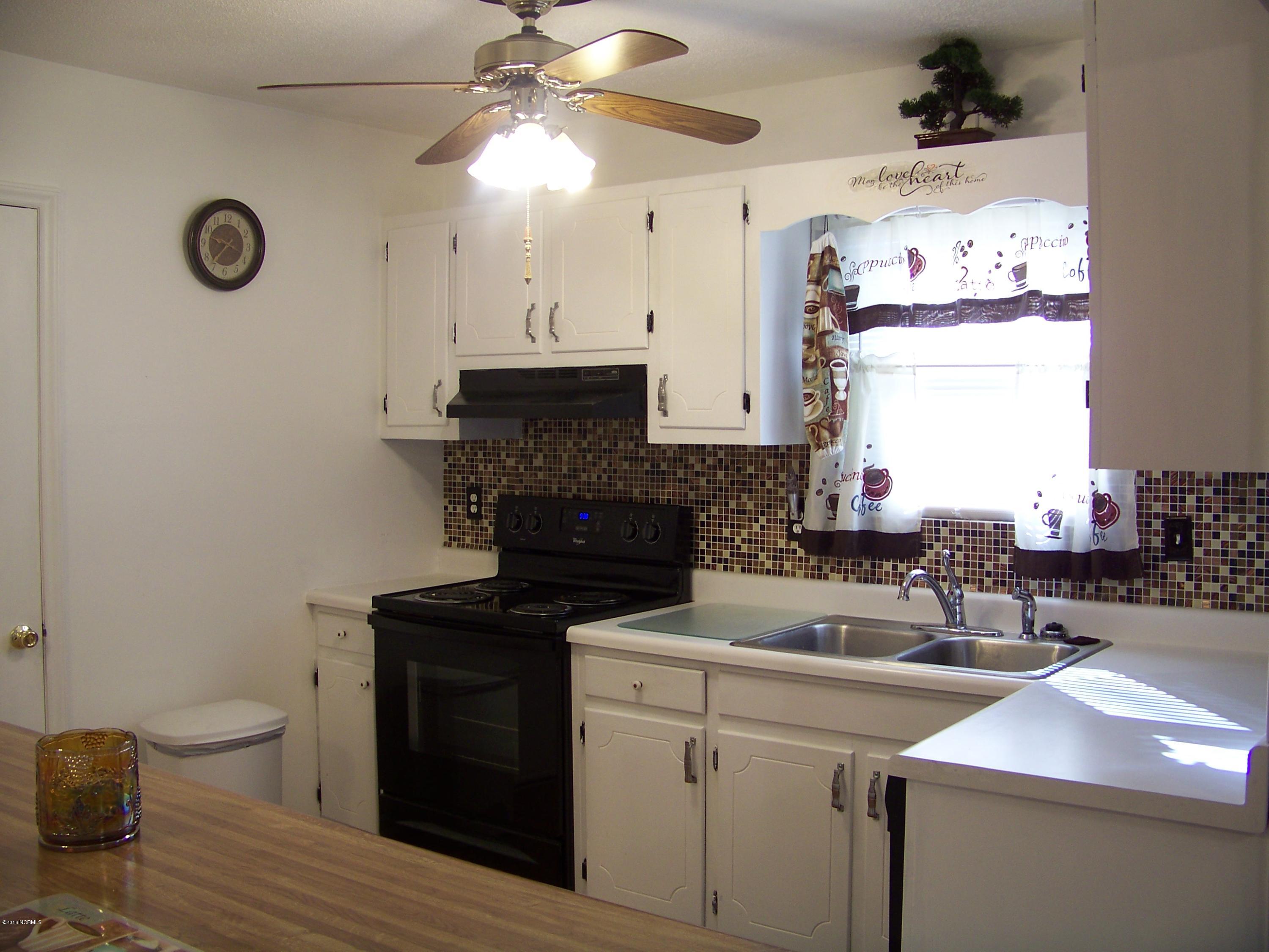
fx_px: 1320
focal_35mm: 36
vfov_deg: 39.7
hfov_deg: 51.4
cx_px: 634
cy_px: 476
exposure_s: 1/30
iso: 64
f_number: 2.8
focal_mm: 5.85
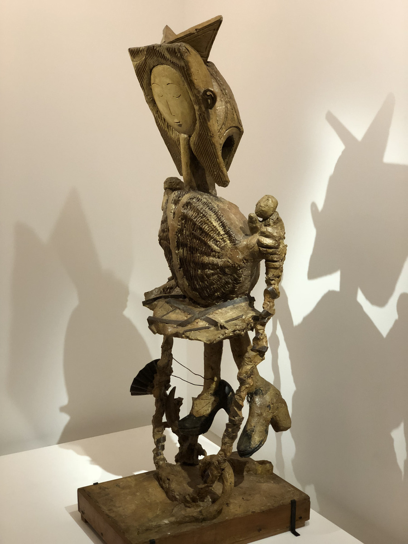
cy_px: 272
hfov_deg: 28.0
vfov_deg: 36.8
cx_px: 204
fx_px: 817
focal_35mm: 52
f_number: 2.4
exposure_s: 1/25
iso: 125
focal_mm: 6
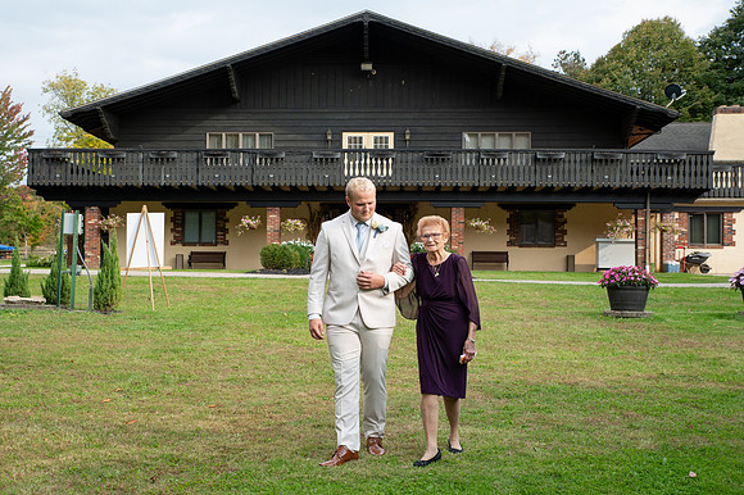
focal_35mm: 51
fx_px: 1059
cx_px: 354
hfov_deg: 38.7
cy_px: 258
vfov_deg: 26.3
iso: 400
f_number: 9
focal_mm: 48
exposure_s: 1/200
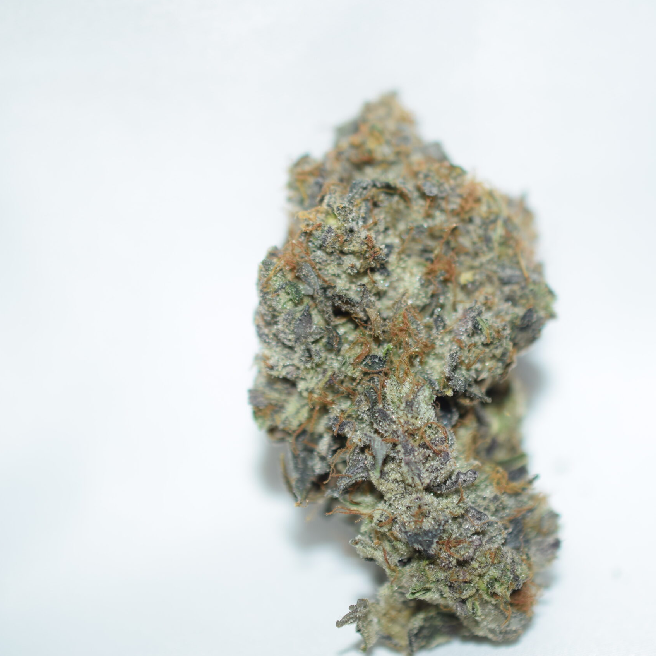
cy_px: 328
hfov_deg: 22.4
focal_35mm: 77
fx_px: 1651
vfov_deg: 22.5
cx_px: 450
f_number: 3.2
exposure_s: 1/60
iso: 100
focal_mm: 40
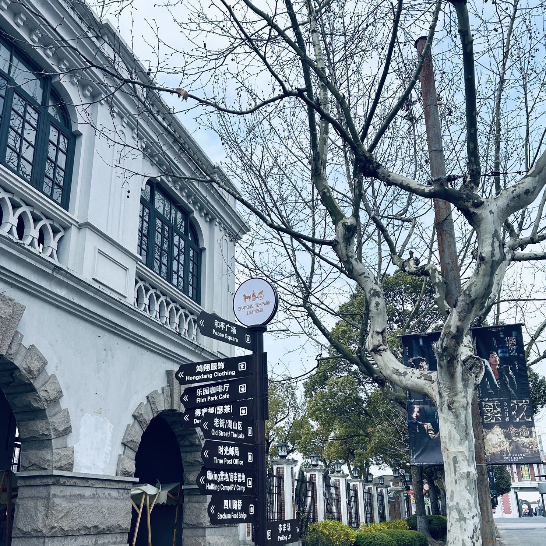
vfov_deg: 52.1
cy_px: 331
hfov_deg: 52.5
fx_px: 553
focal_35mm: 31
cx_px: 271
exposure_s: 1/2915
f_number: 1.5
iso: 50
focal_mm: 5.7
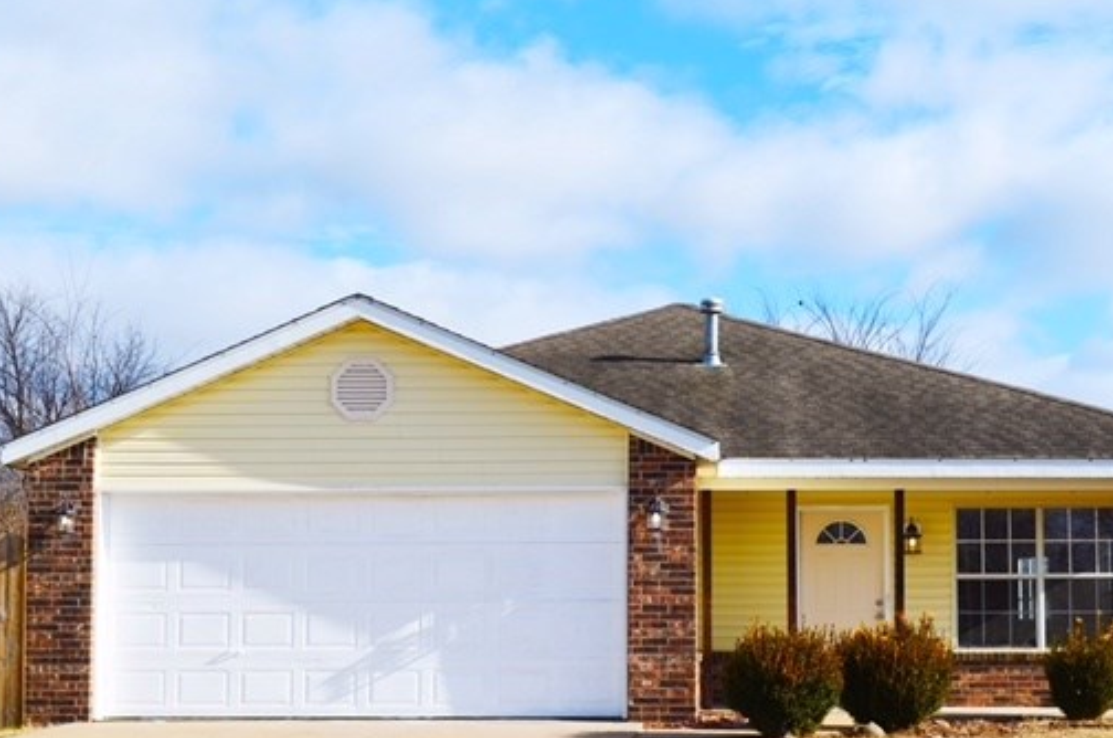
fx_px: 2056
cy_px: 453
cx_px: 643
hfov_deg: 30.2
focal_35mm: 67
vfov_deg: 20.3
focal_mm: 35
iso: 100
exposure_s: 1/200
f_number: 13
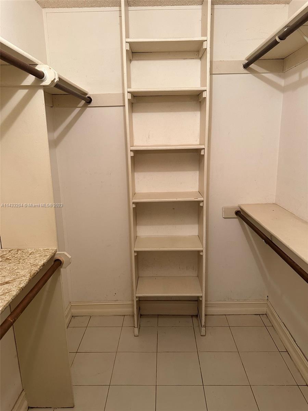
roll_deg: +1.7
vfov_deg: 71.6
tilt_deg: -12.1
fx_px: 285
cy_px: 206
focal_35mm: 24
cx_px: 154
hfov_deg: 56.8
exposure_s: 1/60
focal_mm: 6.86
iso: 320
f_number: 1.78
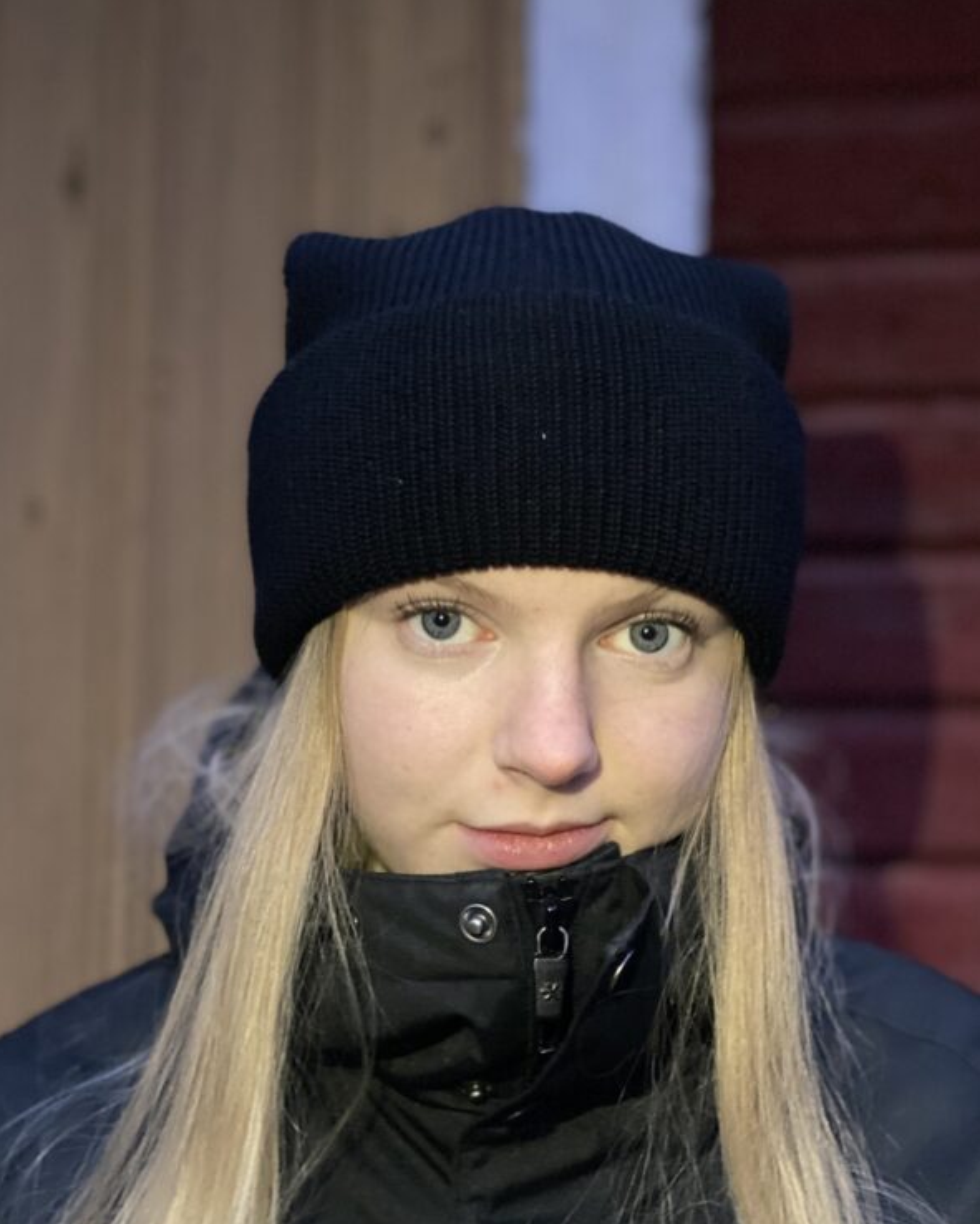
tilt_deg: +4.1
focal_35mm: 55
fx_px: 1993
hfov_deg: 27.6
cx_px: 488
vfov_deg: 34.1
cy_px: 604
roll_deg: -1.1
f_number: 2
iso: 500
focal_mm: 6
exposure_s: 1/21
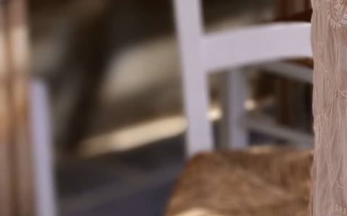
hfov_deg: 10.9
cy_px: -98
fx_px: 1765
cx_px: 483
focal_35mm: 187
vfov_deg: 6.9
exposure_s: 1/320
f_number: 5
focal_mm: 23
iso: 100
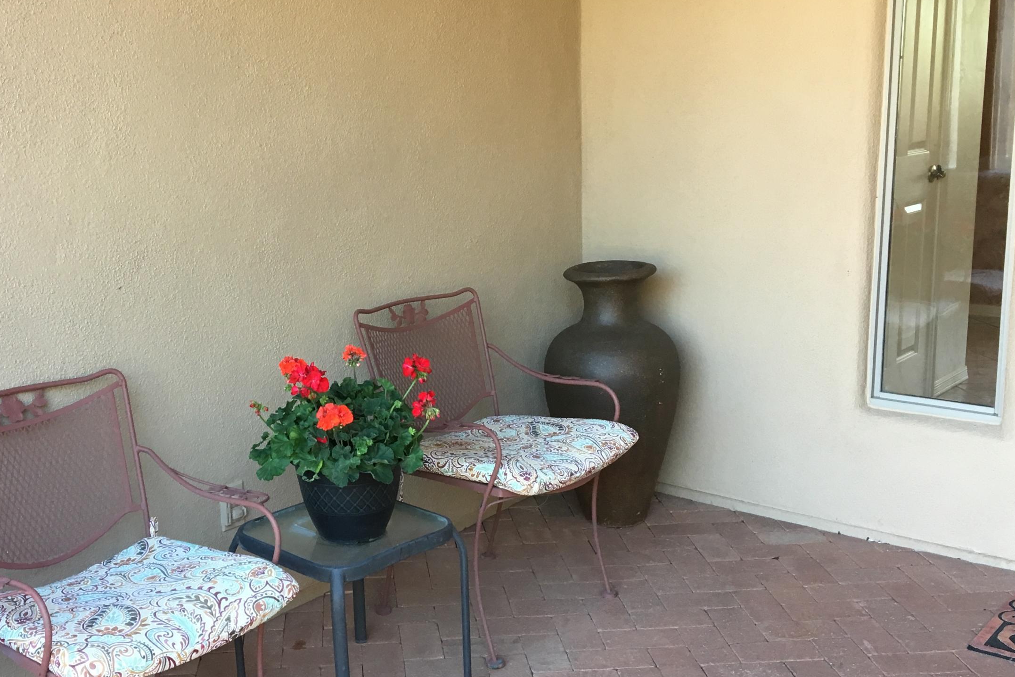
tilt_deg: -11.6
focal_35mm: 42
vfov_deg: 31.9
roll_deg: +1.7
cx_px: 371
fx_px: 1184
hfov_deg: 45.9
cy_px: 336
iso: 40
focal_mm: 4.15
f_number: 2.2
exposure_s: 1/30
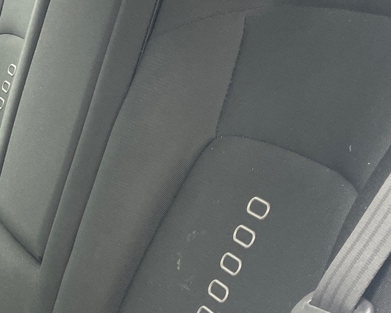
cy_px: 434
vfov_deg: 17.7
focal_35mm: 80
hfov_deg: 22.5
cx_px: -44
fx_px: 926
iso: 64
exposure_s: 1/121
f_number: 1.6
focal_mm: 4.2
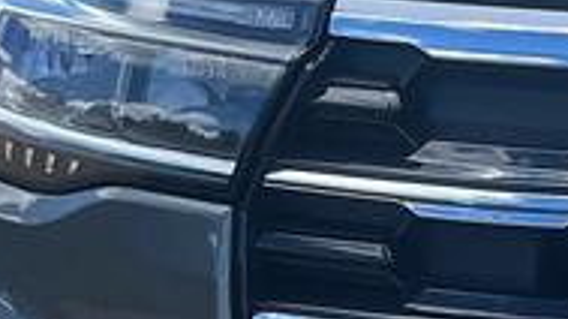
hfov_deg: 10.5
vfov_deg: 6.3
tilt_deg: -12.2
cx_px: 1070
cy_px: 247
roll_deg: -1.3
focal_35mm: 192
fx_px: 2890
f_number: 1.6
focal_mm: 5.1
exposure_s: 1/2688
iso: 50
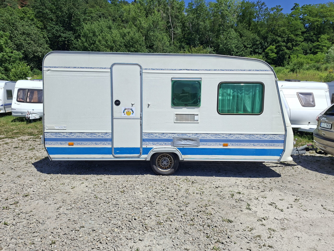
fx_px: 222
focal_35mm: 23
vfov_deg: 58.9
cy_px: 126
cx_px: 167
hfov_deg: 73.9
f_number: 1.8
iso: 40
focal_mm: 5.54
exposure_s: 1/2525
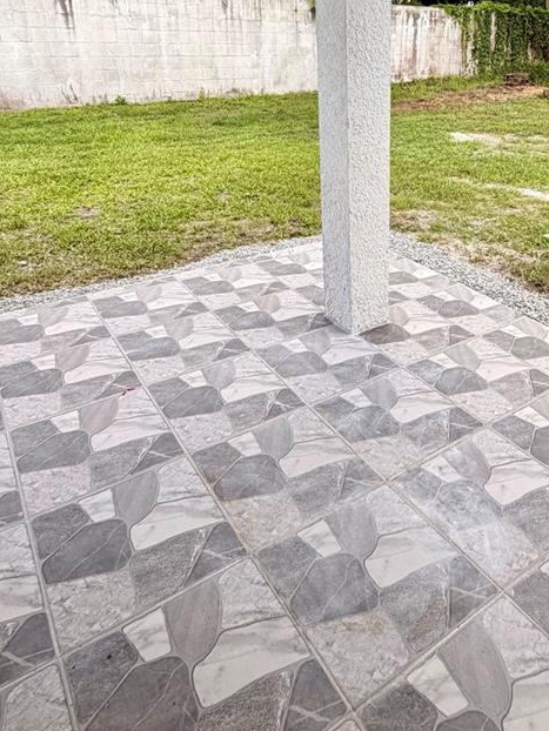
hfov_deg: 50.6
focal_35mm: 27
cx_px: 356
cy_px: 257
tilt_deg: -19.2
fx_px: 571
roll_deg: -0.8
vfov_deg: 64.0
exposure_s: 1/502
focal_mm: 2.22
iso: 50
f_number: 2.2
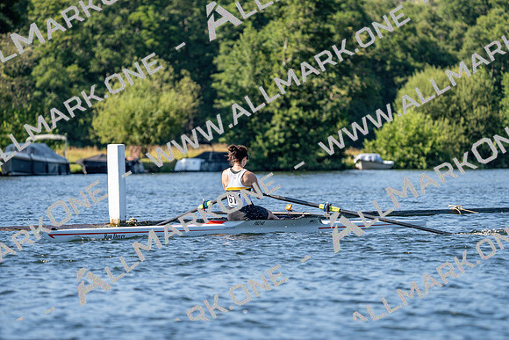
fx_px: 3889
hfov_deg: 7.5
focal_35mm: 275
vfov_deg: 5.0
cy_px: 170
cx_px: 254
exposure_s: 1/1600
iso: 400
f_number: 5.6
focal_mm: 275
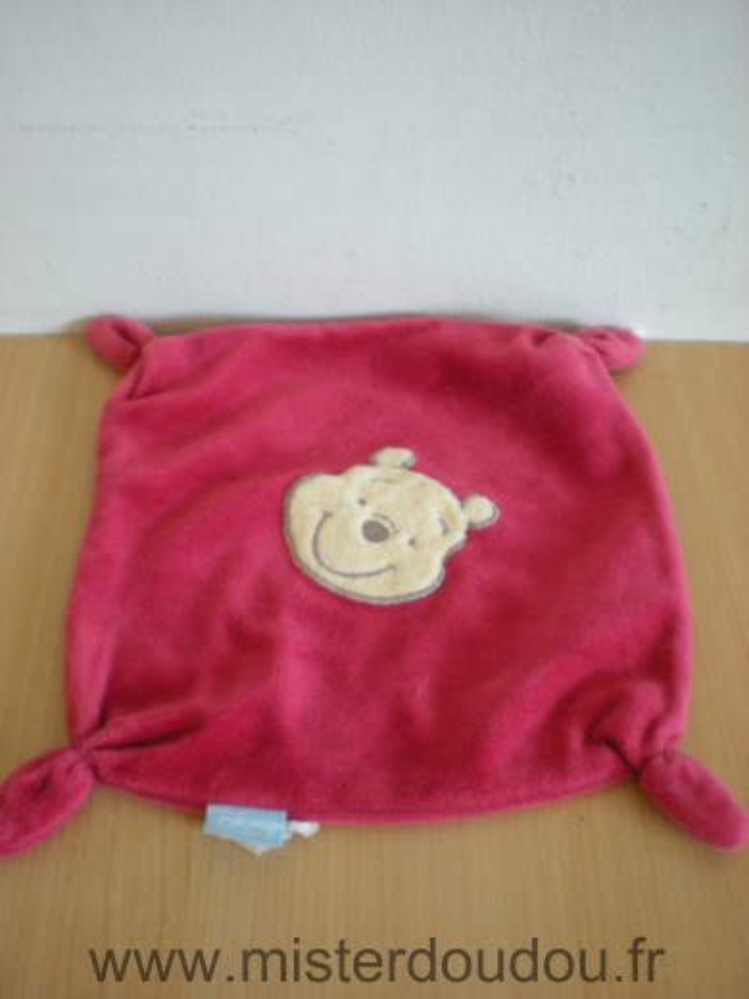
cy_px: 500
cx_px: 374
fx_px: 1096
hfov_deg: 37.7
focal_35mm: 38
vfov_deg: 49.0
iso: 200
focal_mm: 6.3
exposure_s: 1/24.7
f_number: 3.1
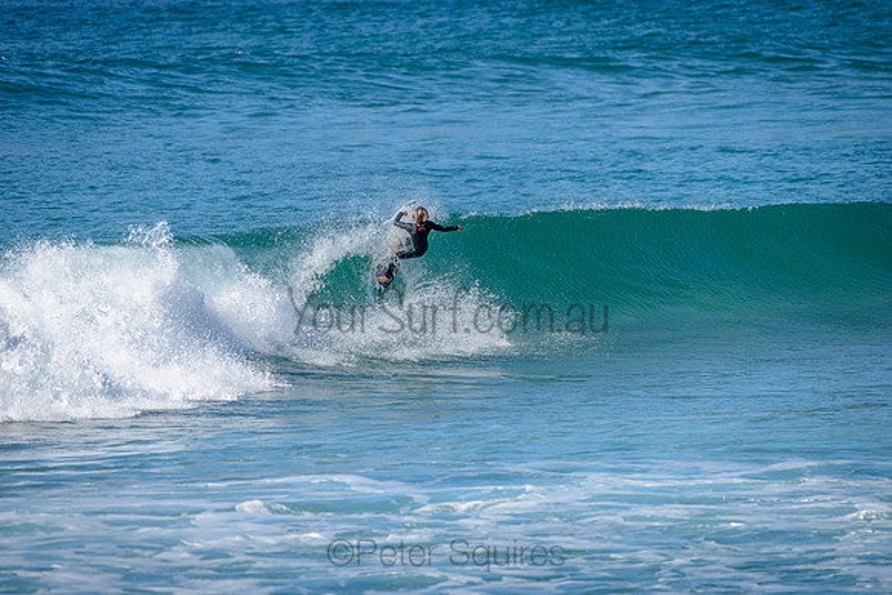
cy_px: 298
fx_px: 12391
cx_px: 446
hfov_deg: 4.1
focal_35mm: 500
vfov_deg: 2.8
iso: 180
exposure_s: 1/2000
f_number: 5.6
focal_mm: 500
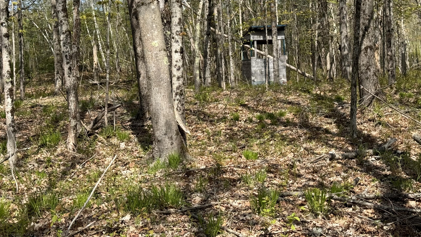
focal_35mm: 61
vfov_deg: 19.6
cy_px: 67
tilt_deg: -1.8
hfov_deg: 34.3
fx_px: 681
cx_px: 235
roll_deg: +1.3
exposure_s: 1/1984
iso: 64
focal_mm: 6.76
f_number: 1.78
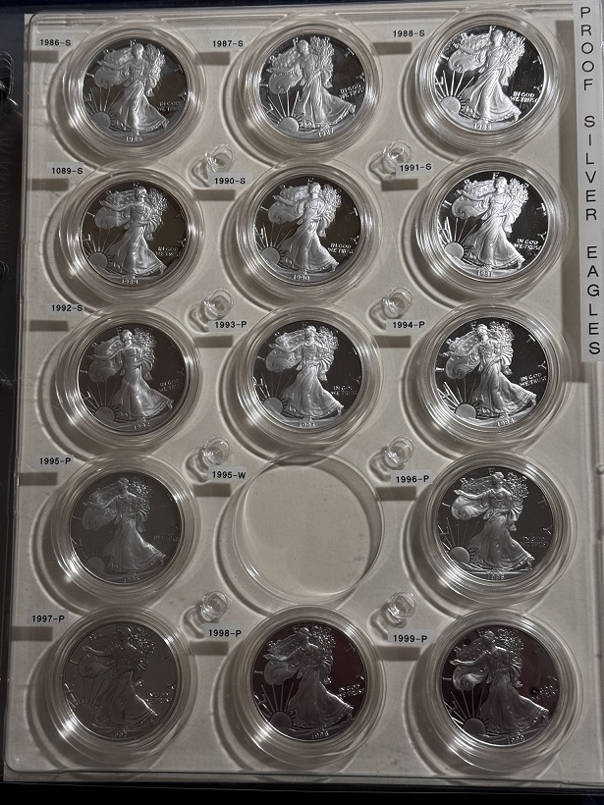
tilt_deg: -81.3
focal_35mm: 48
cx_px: 302
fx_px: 1117
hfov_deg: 30.3
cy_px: 402
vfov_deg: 39.7
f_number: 1.78
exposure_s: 1/60
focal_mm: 6.76
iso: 64
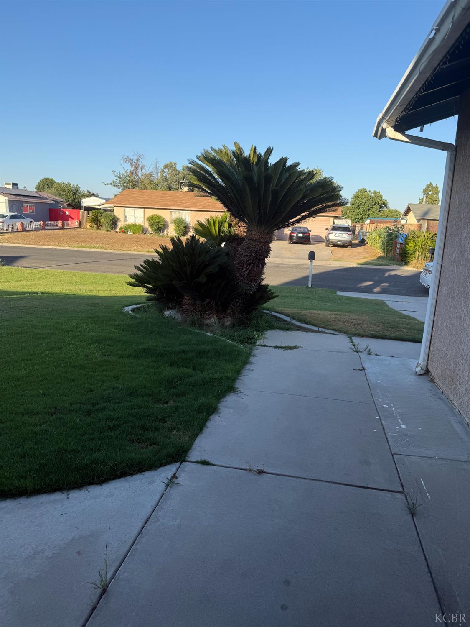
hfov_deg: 56.8
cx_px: 235
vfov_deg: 71.6
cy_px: 314
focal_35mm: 24
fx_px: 434
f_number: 1.78
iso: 80
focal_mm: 6.76
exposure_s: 1/2053
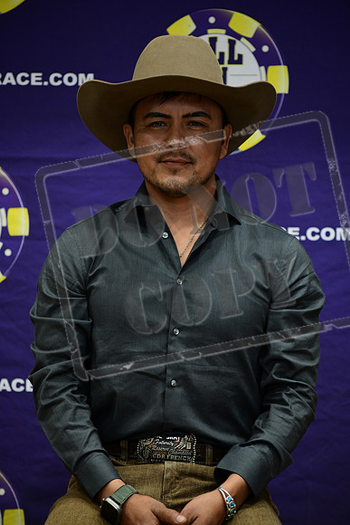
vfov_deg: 18.6
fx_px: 1603
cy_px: 262
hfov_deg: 12.5
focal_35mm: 110
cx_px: 175
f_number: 4.2
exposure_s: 1/250
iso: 2500
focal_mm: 110
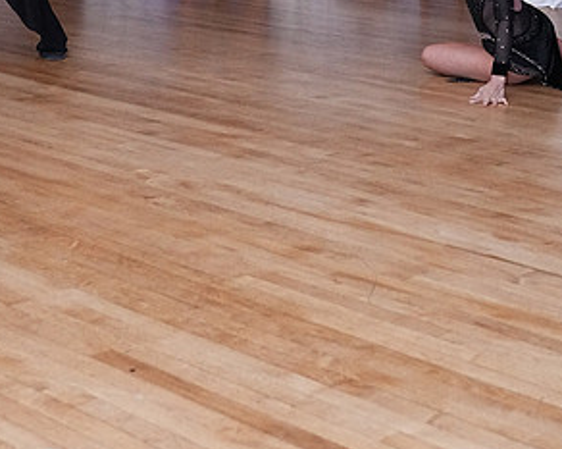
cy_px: -89
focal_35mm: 84
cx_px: 224
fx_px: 1396
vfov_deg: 17.4
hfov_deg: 22.7
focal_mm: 30
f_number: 4
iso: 5000
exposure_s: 1/200
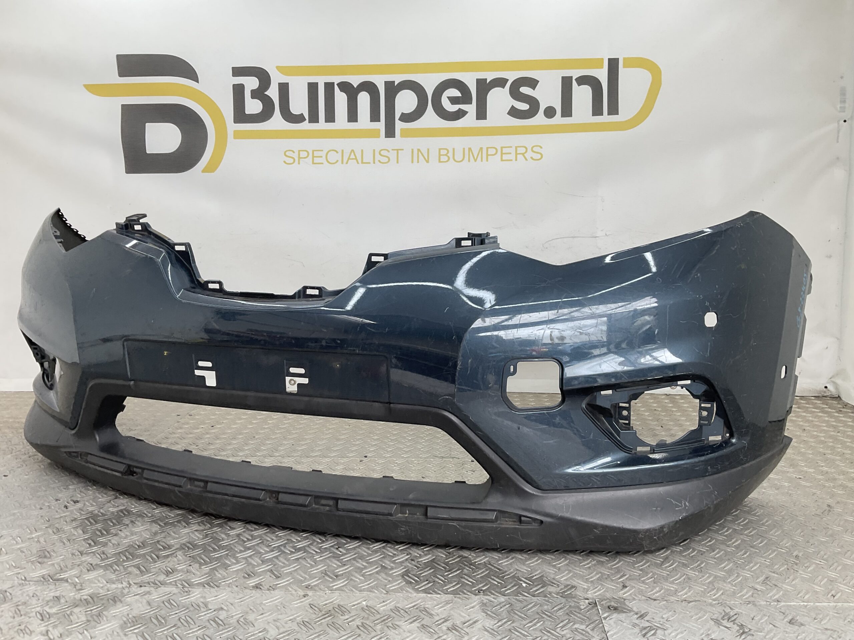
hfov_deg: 61.7
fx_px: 715
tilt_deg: -7.9
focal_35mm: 29
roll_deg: -1.0
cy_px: 320
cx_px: 427
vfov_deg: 48.2
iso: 16
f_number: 1.8
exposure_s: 1/119
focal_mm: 3
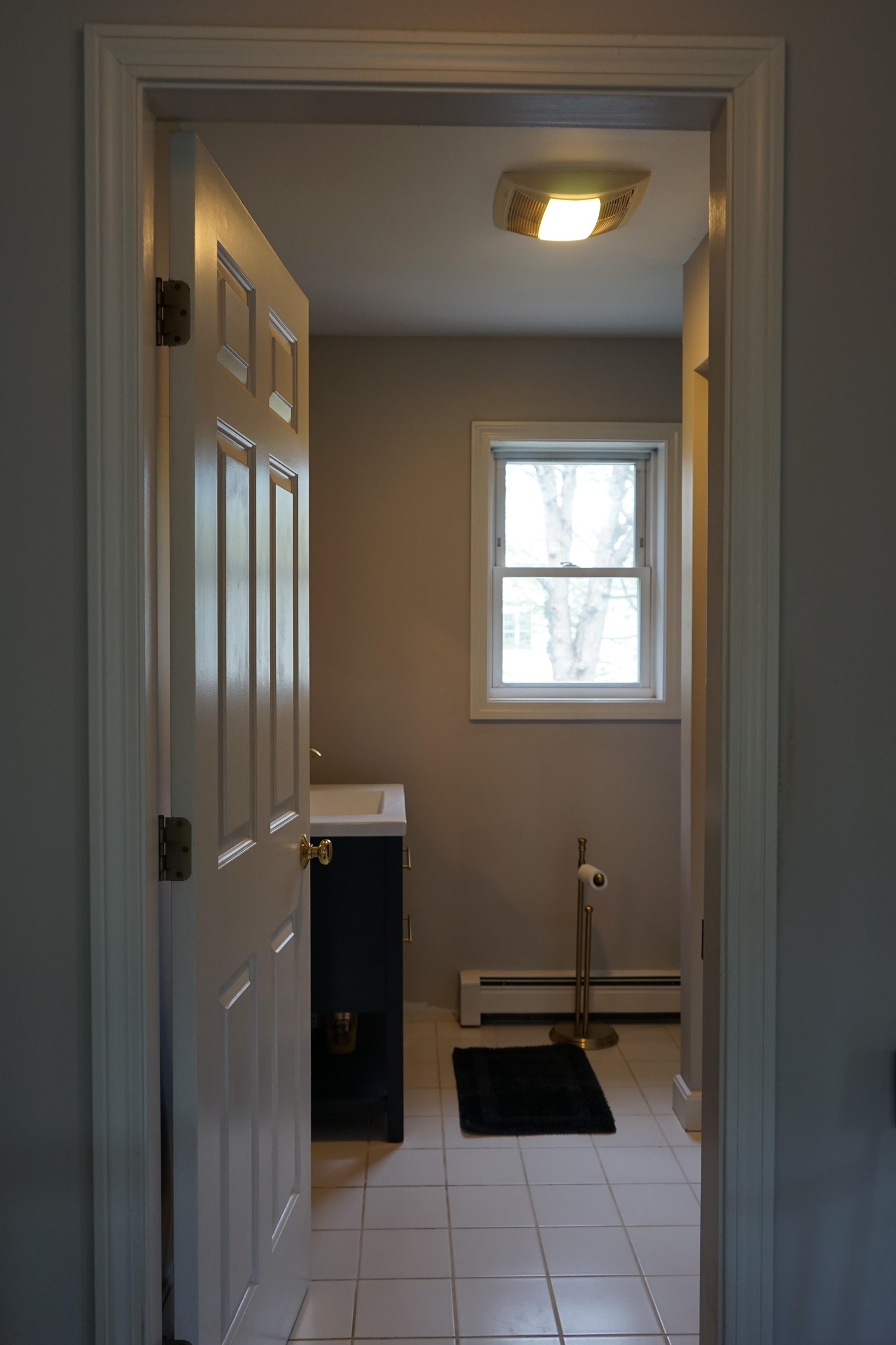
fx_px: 1083
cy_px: 678
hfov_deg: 44.9
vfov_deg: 63.7
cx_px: 433
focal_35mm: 29
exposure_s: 1/160
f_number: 4
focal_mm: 28
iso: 640
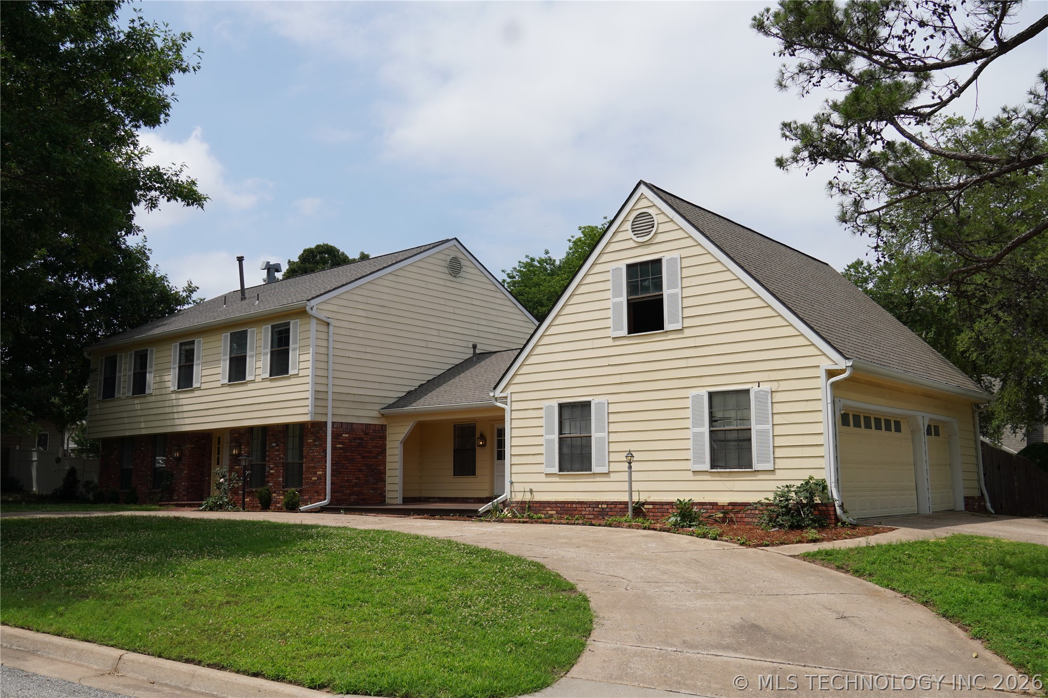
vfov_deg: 40.0
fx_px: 961
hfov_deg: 57.2
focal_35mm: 33
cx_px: 524
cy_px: 349
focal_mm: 22
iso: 100
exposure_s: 1/640
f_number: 6.3
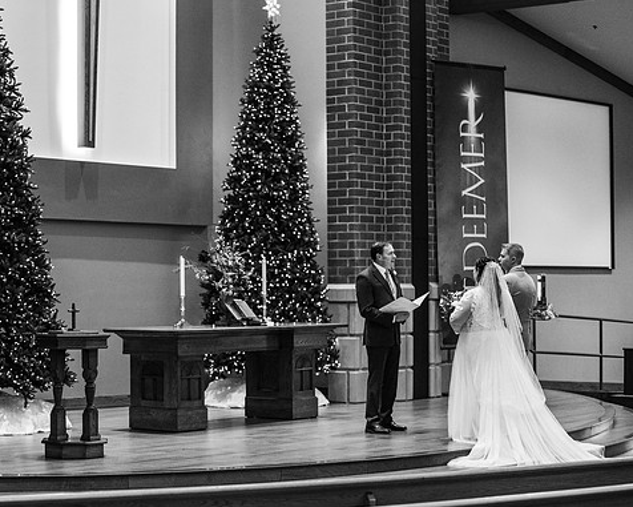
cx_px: 267
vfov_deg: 19.2
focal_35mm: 80
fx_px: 1499
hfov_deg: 23.8
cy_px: 256
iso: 2000
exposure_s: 1/250
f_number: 2.8
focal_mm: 70
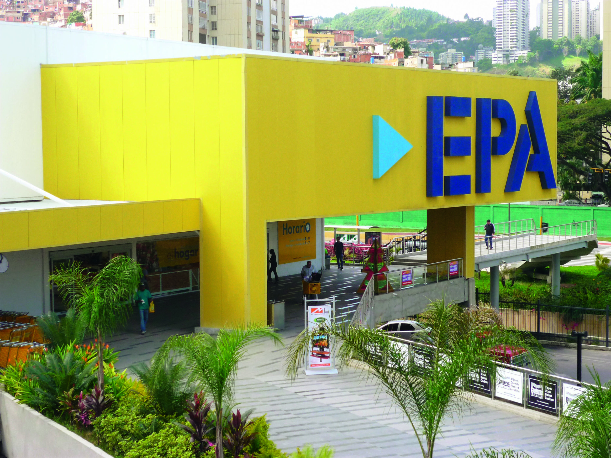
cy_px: 229
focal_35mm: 67
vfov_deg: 21.9
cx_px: 306
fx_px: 1183
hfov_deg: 29.0
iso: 100
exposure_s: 1/250
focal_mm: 11.1
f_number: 3.9
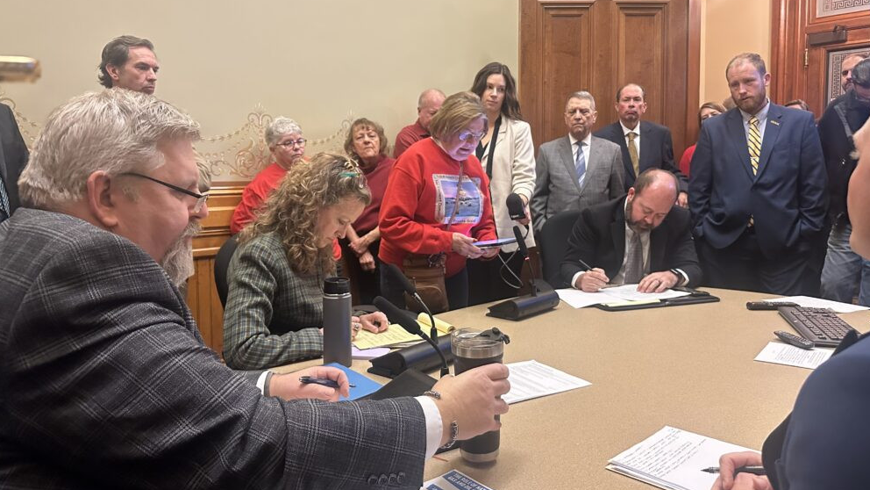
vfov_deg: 42.8
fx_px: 623
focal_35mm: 27
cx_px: 445
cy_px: 212
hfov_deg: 69.9
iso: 640
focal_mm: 6.86
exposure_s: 1/60
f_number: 1.78
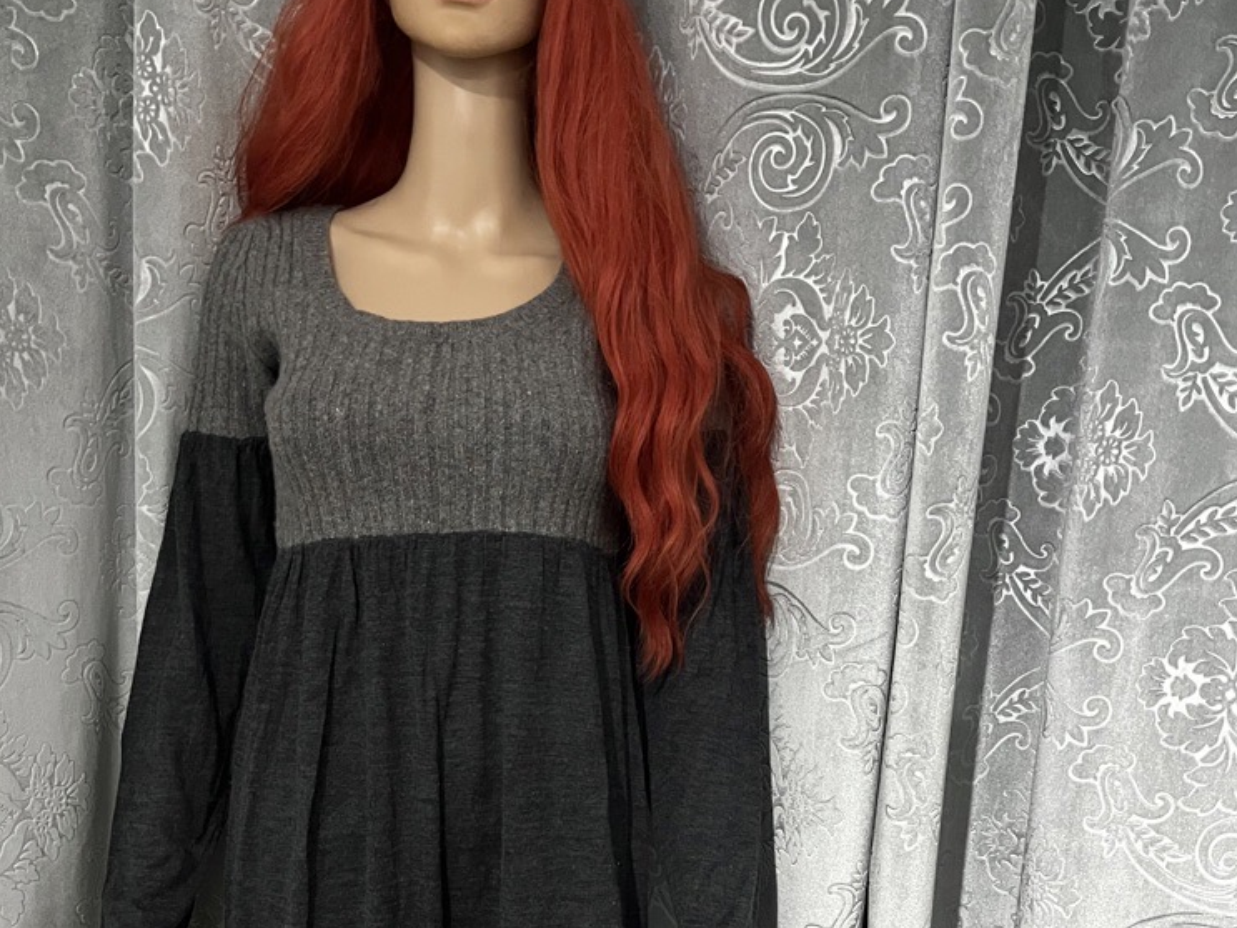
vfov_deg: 39.4
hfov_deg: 52.6
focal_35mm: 35
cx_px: 619
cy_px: 715
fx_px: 1251
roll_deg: -1.3
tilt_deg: -11.5
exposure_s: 1/31
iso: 640
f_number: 1.6
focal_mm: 5.1
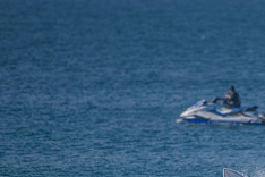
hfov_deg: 1.6
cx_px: 279
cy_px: 210
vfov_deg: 1.1
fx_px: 9377
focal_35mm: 1274
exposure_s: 1/2000
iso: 250
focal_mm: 500
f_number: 5.6
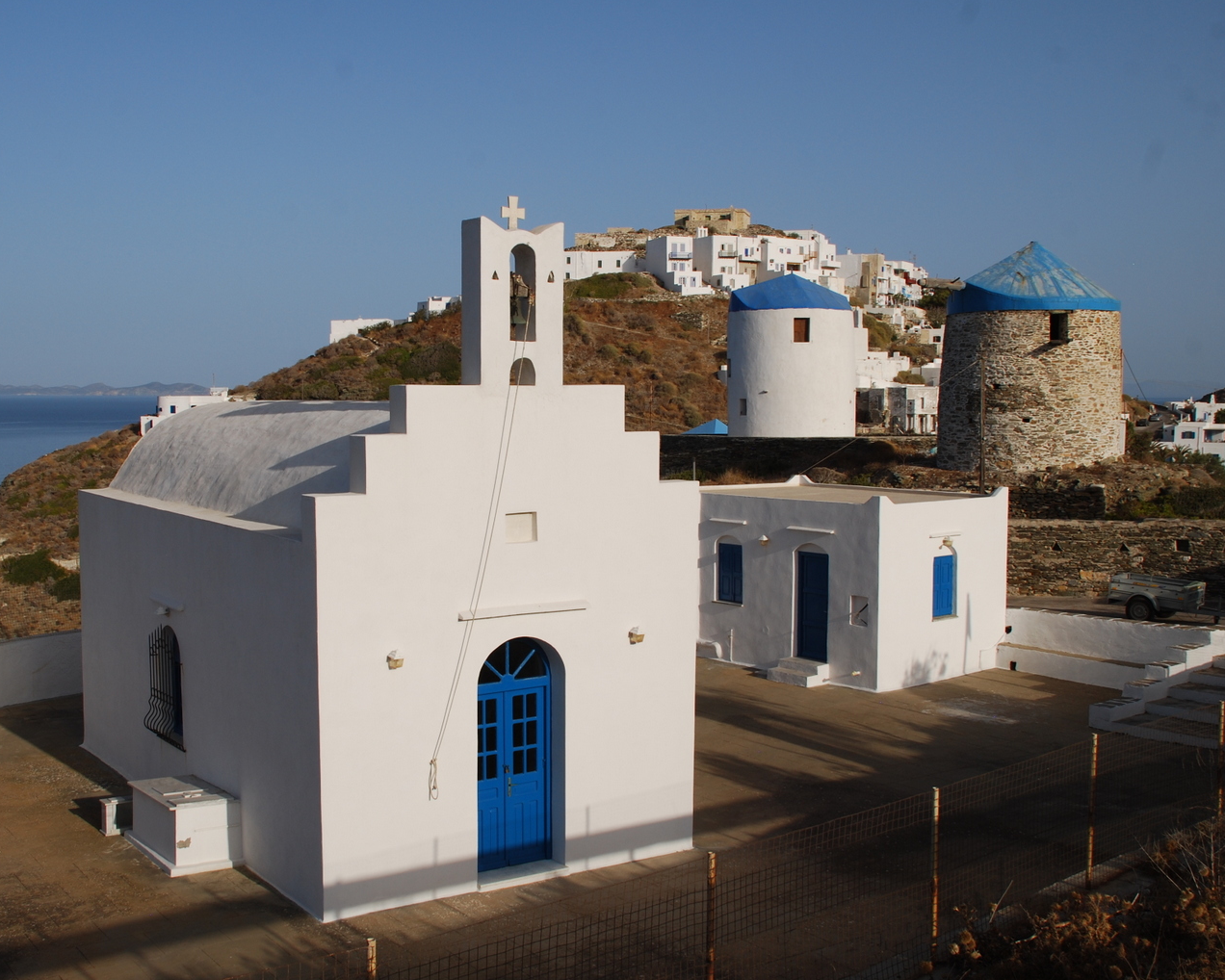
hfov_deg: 46.7
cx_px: 527
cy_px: 503
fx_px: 1414
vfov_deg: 38.2
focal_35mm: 39
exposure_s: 1/320
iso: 100
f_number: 9
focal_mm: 22
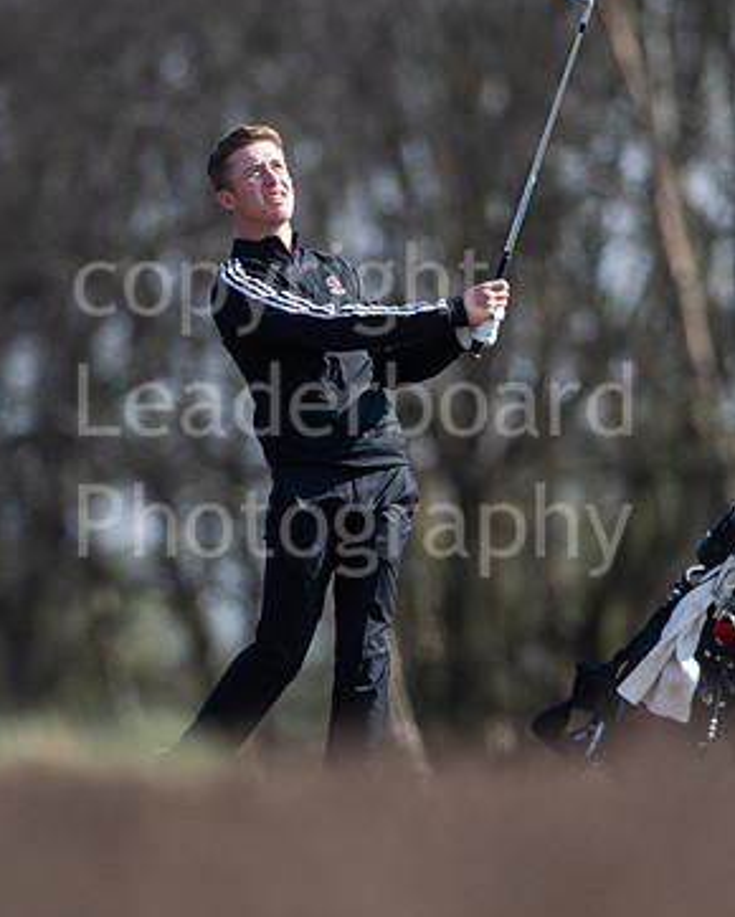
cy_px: 421
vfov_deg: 3.7
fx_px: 14264
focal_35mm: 525
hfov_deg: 3.0
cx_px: 357
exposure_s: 1/3200
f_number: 4
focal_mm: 300
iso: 400
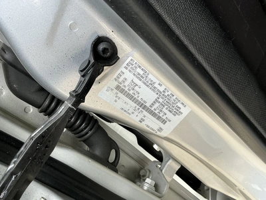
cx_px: 133
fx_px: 215
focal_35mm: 28
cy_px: 100
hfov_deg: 63.4
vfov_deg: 49.7
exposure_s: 1/122
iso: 32
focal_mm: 3
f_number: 1.8
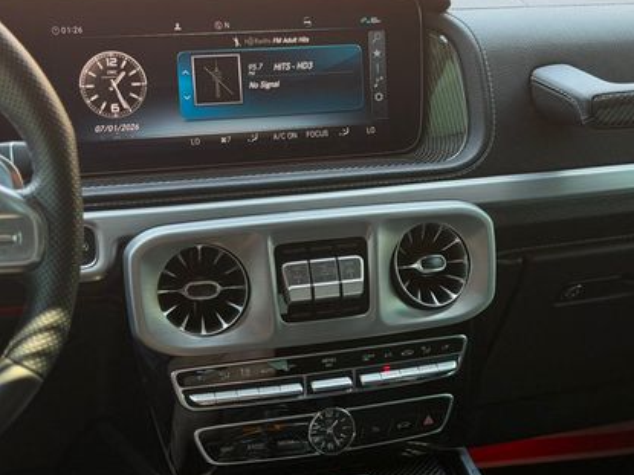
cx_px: 365
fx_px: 1355
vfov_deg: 19.9
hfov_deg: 26.3
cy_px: 272
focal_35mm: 74
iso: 50
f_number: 1.78
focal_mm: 6.76
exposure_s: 1/121
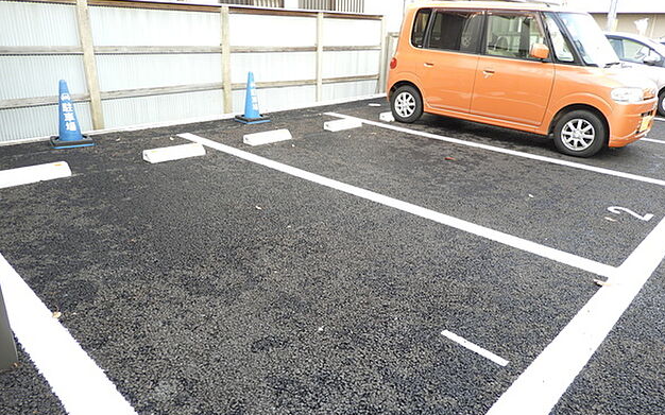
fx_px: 471
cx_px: 339
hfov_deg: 70.4
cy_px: 198
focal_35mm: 26
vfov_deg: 47.6
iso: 100
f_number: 3.3
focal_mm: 4.3
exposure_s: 1/50
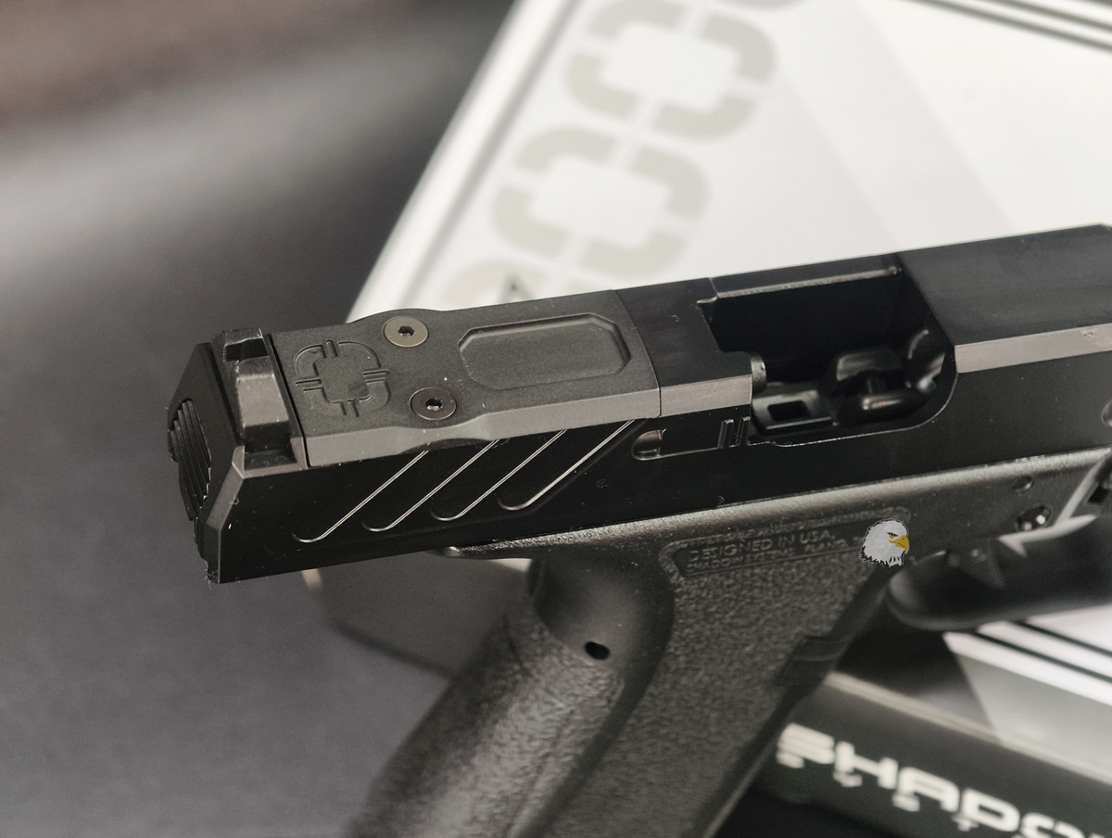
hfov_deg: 23.0
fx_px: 2735
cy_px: 419
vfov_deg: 17.4
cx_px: 556
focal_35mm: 85
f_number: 2.67
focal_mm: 22.48
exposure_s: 1/13.3
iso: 757
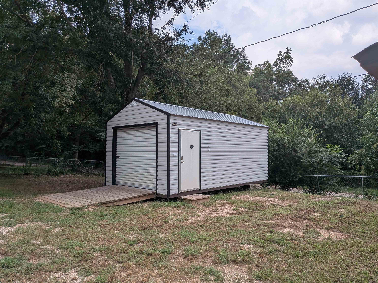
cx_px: 189
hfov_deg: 71.6
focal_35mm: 24
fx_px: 262
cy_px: 142
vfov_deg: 56.8
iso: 29
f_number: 1.7
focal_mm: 4.53
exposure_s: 1/1170
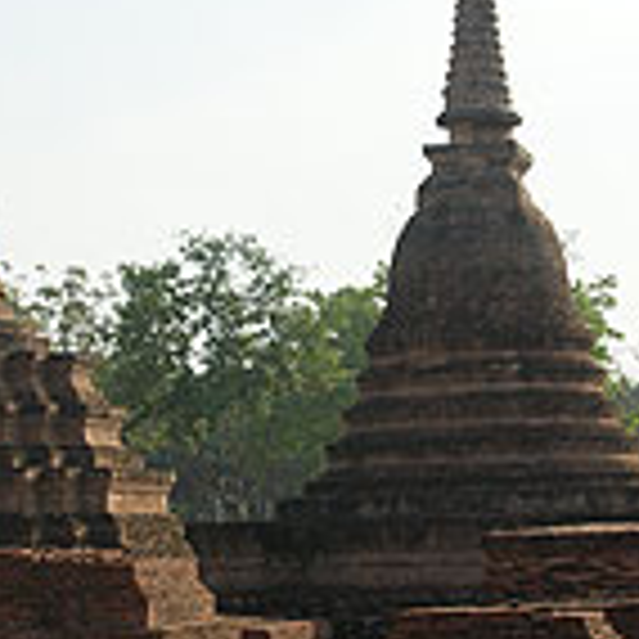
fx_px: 2360
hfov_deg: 15.4
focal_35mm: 113
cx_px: 306
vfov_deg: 15.4
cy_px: 322
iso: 100
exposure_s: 1/250
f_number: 8
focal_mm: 28
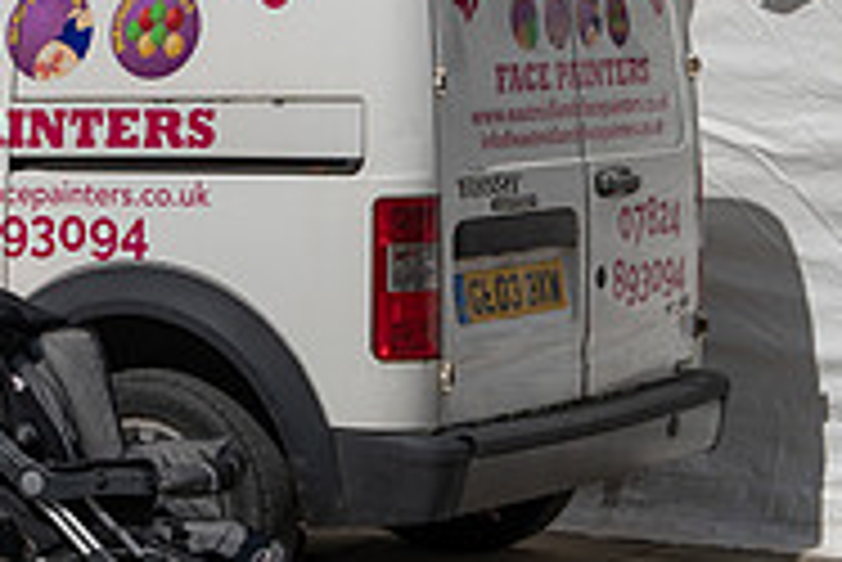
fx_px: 3768
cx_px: -428
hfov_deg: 12.1
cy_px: 155
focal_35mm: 161
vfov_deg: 8.5
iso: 72
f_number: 6.3
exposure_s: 1/800
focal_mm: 52
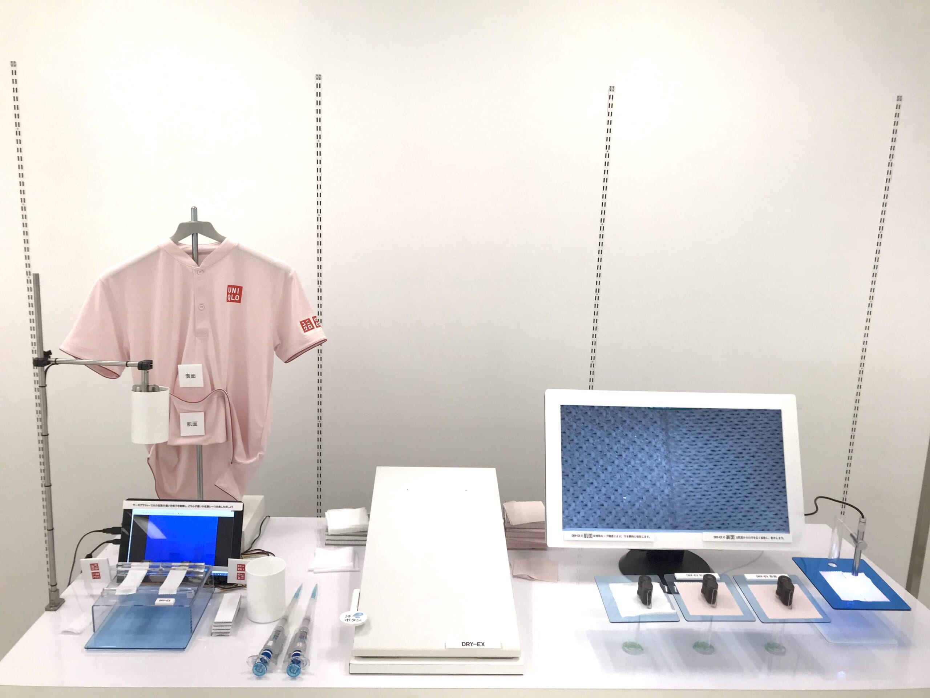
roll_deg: -2.5
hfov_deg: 63.4
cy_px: 349
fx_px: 752
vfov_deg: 49.7
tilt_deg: -10.0
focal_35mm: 28
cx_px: 465
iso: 40
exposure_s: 1/100
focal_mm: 3.99
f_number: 1.8
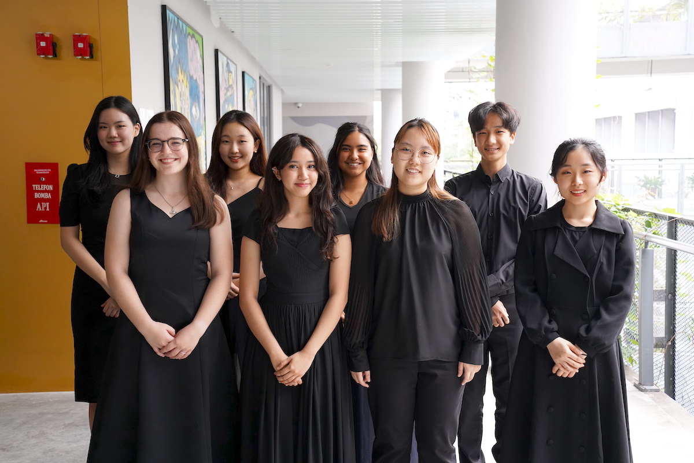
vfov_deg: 29.2
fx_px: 887
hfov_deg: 42.7
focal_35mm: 46
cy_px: 232
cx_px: 347
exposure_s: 1/200
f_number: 5.6
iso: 3200
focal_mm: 46
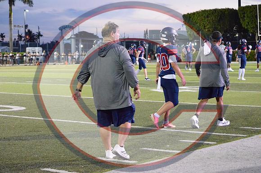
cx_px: 130
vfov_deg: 16.5
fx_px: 597
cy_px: 86
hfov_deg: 24.7
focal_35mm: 82
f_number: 4.5
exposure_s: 1/250
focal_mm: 55
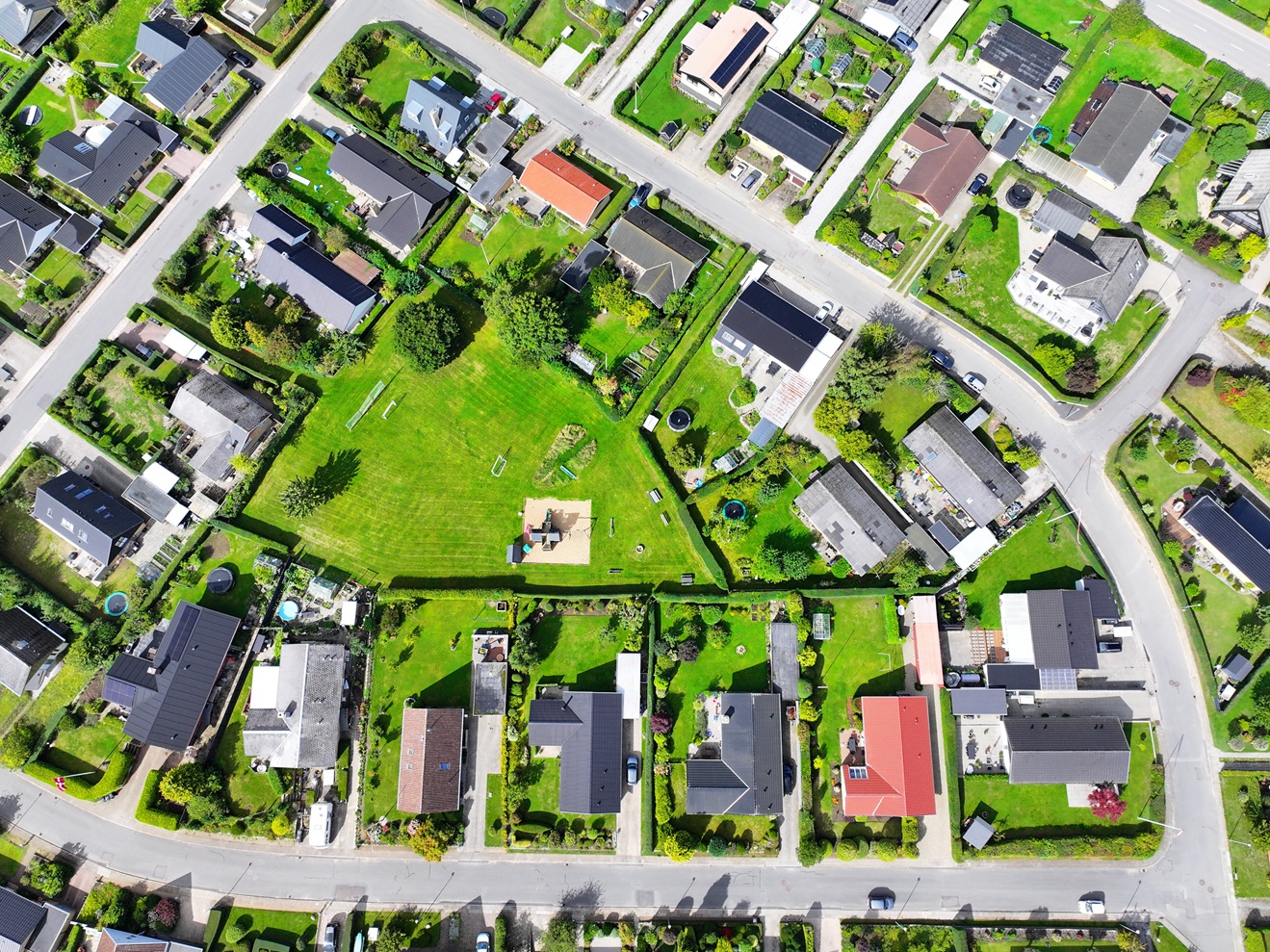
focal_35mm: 24
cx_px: 635
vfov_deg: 56.8
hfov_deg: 71.6
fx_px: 880
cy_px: 476
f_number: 2.8
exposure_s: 1/1250
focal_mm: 12.29
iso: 150
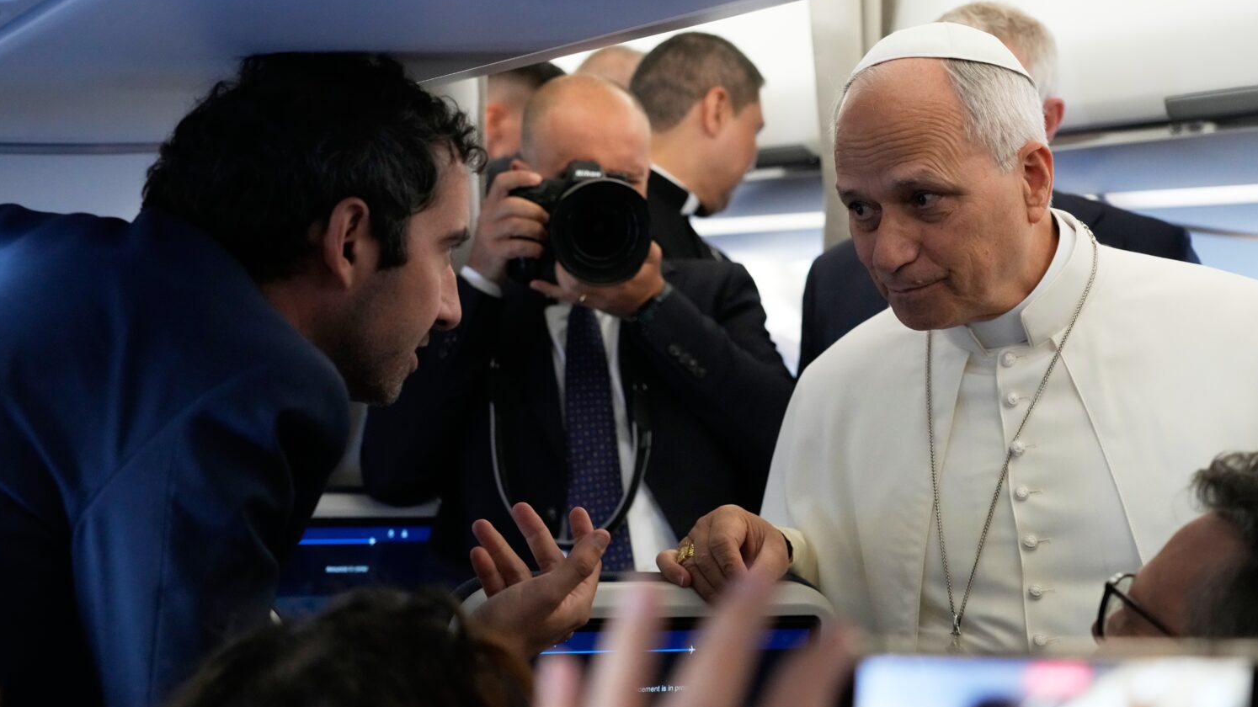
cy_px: 346
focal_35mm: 61
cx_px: 629
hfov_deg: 34.4
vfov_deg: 19.7
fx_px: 2035
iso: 5000
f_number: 4.5
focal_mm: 58
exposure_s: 1/400
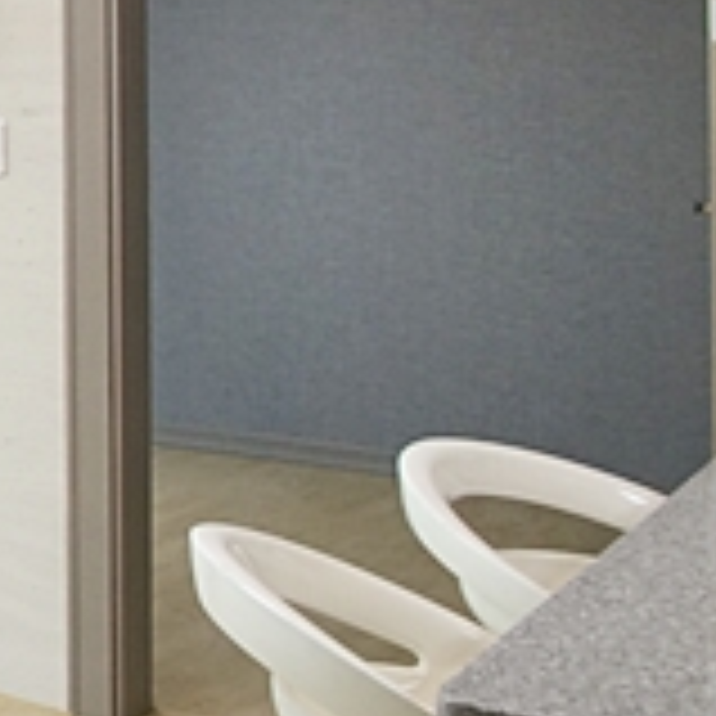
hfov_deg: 15.2
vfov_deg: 26.1
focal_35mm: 64
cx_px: -991
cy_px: 90
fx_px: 1498
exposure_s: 1/30
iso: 800
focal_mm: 10
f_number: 9
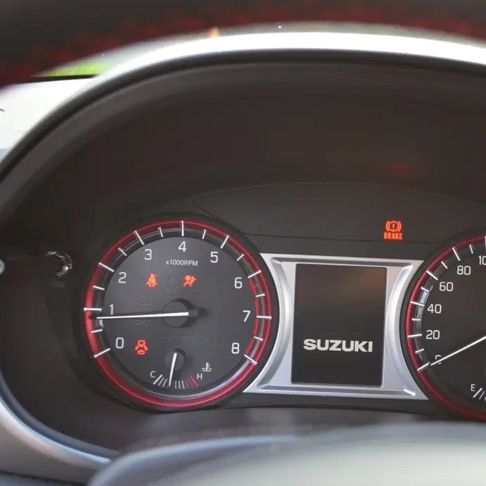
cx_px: 353
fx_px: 842
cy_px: 217
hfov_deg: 31.7
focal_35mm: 53
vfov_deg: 32.2
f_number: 4
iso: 640
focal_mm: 24
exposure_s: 1/60
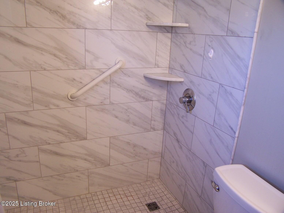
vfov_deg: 37.7
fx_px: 312
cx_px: 142
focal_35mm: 38
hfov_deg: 49.0
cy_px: 106
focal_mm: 6.3
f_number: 2.8
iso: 100
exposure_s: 1/30
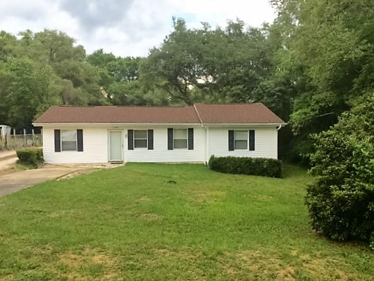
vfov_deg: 48.3
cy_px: 140
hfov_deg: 61.6
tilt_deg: -2.8
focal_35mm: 29
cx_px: 187
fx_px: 314
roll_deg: -1.3
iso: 25
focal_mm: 4.15
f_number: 2.2
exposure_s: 1/342
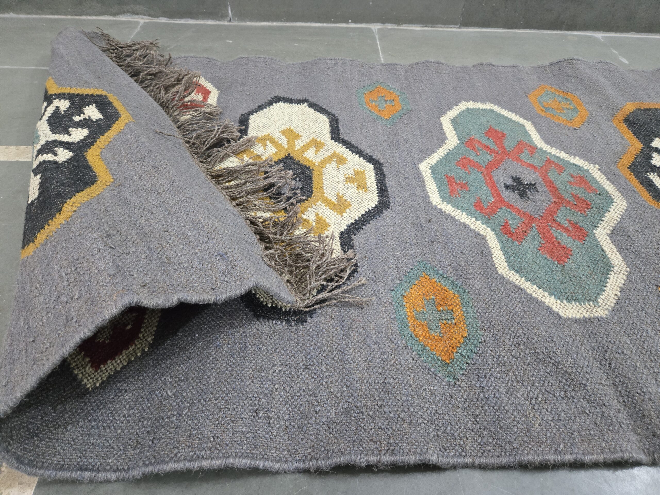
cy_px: 248
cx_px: 330
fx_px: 439
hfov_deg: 73.9
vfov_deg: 58.9
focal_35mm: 23
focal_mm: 5.4
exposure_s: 1/100
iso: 1000
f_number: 1.8
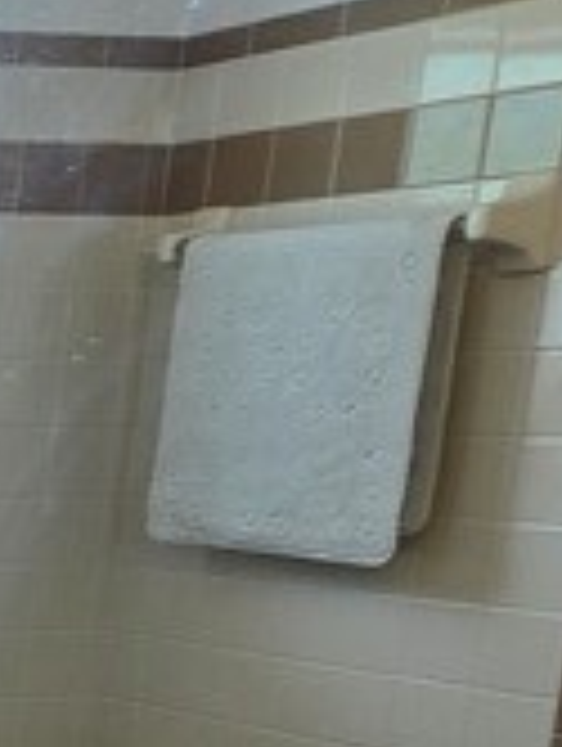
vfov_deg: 23.3
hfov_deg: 11.3
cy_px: 760
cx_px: -1120
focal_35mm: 80
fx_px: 1727
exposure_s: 1/60
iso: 50
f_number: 2.2
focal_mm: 2.2
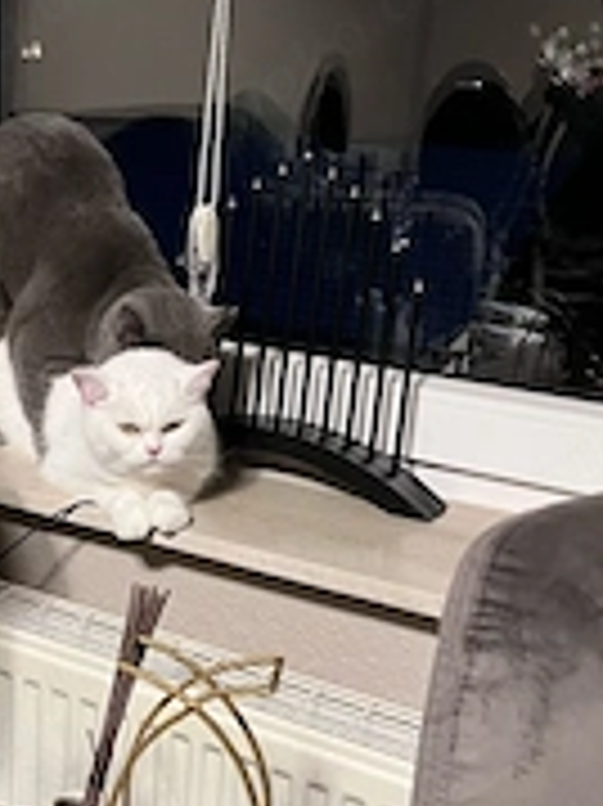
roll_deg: -2.9
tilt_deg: -15.3
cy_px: 455
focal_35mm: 58
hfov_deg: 24.5
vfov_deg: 33.2
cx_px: 72
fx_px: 1349
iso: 500
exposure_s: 1/33
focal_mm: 5.7
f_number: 1.5
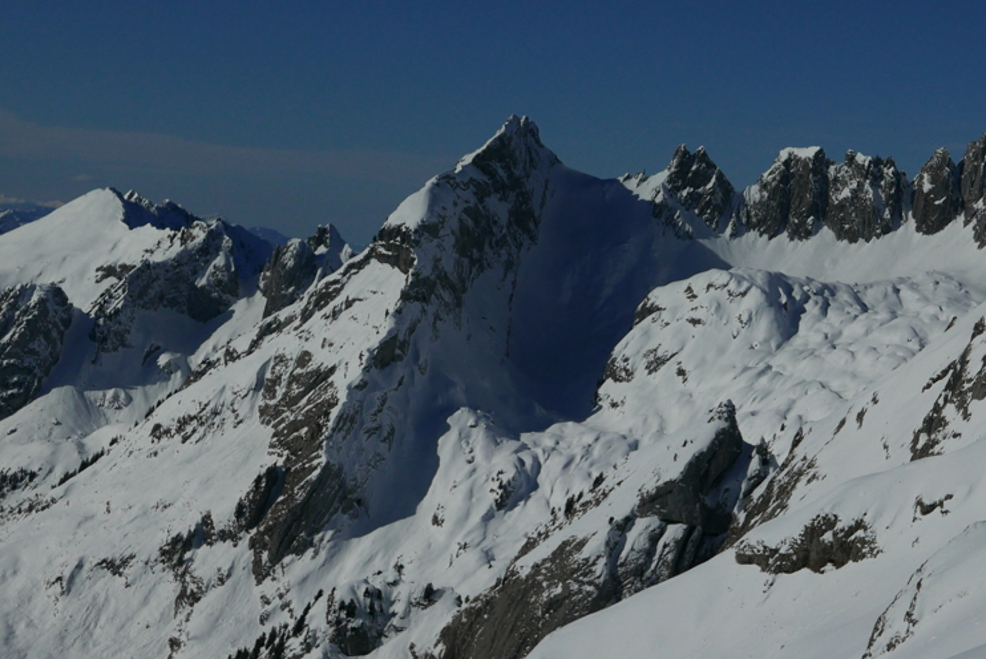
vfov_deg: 12.1
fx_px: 3097
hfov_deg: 18.1
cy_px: 391
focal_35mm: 113
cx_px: 631
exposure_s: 1/6400
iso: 200
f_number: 5.6
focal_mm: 31.5
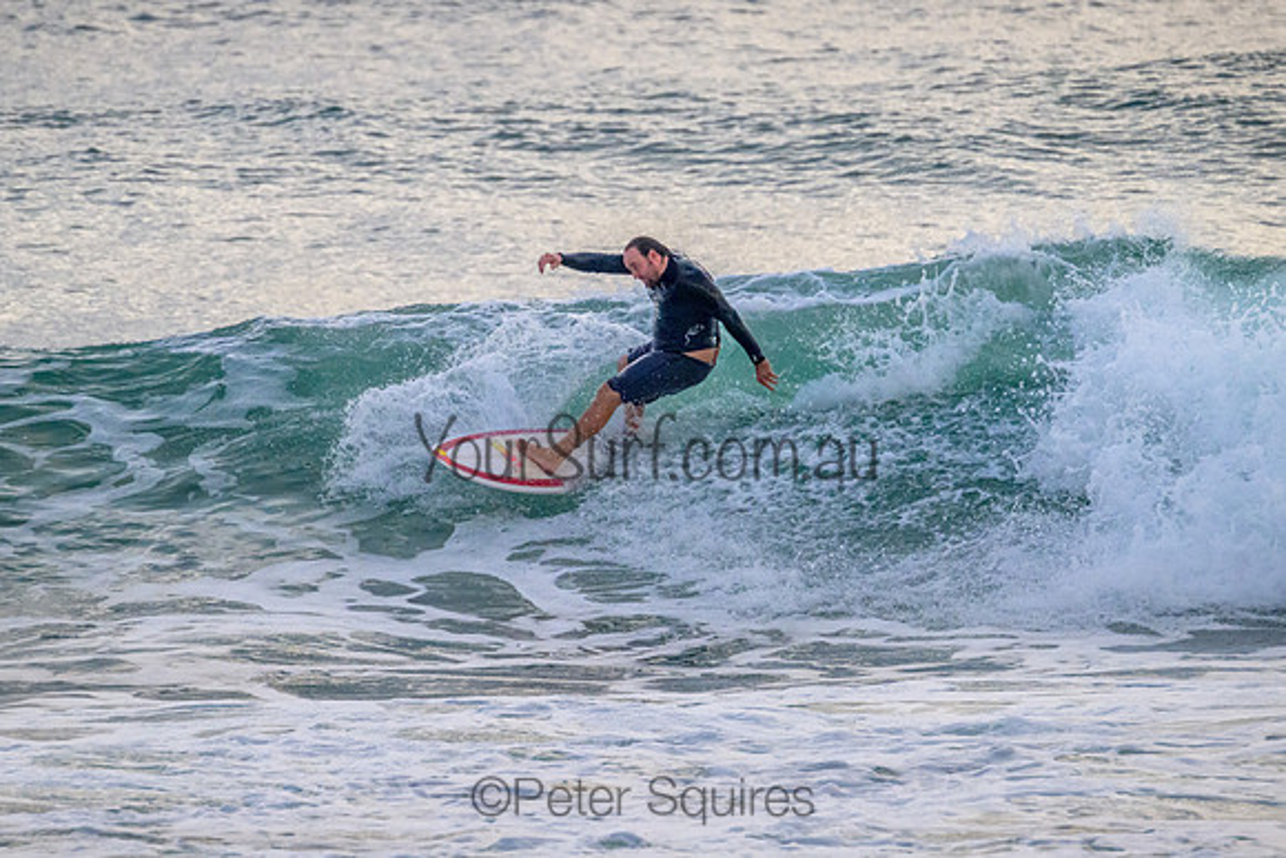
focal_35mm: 723
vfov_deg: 1.9
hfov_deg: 2.9
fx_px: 25815
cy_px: 343
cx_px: 637
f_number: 11
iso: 2800
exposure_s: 1/2000
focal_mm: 600
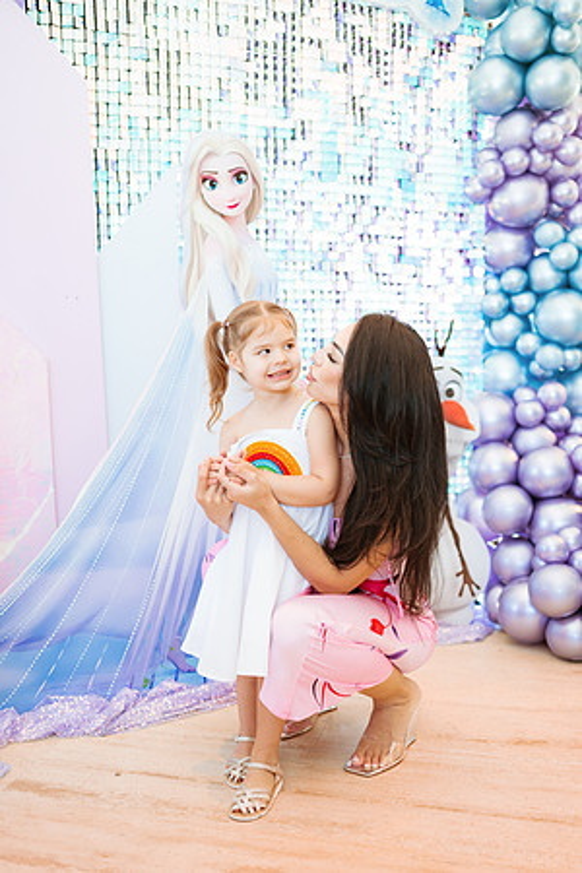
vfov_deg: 54.4
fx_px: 849
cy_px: 436
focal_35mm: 35
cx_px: 291
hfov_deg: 37.9
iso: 400
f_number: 1.8
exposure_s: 1/200
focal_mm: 35
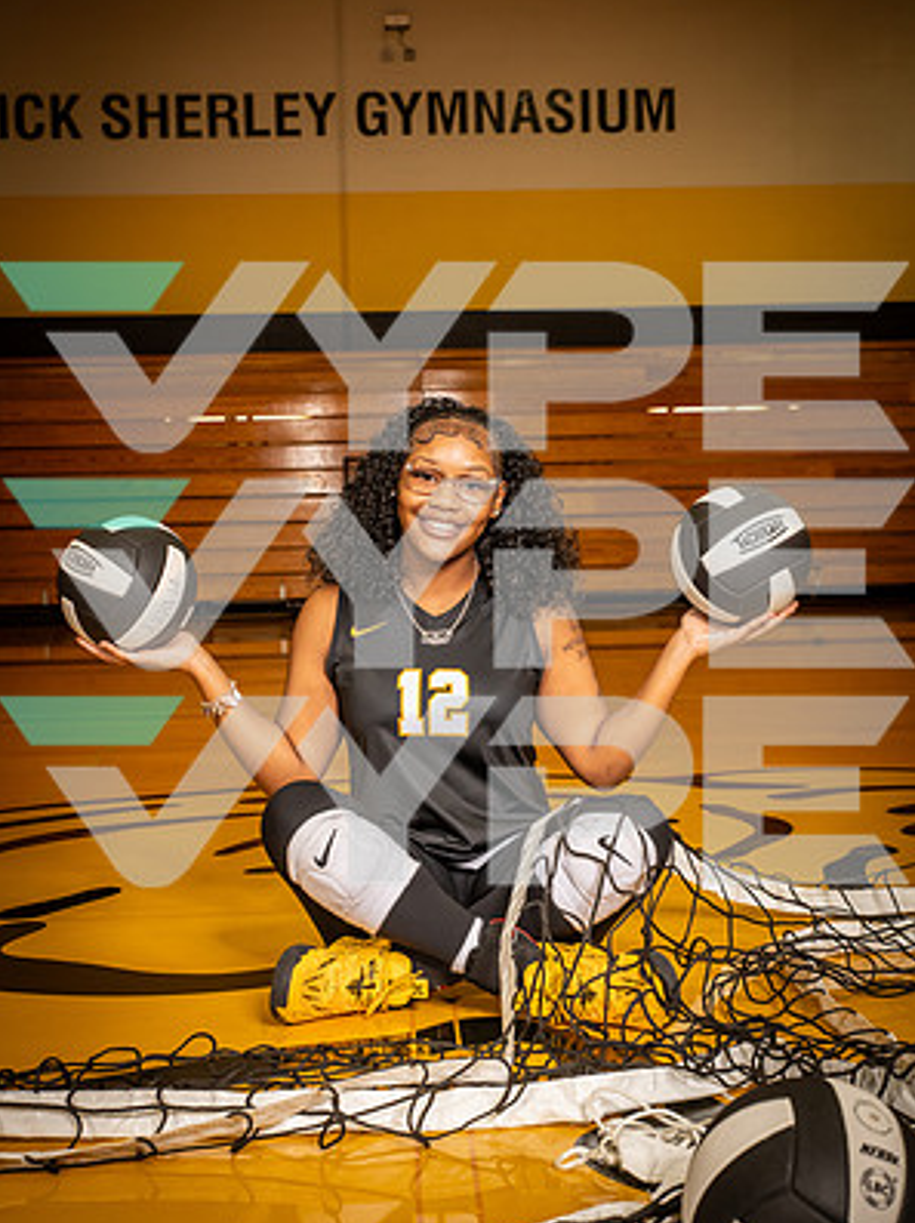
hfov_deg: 30.2
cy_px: 576
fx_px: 1694
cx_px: 459
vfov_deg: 39.7
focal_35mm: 48
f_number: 7.1
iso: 800
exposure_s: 1/320
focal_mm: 44
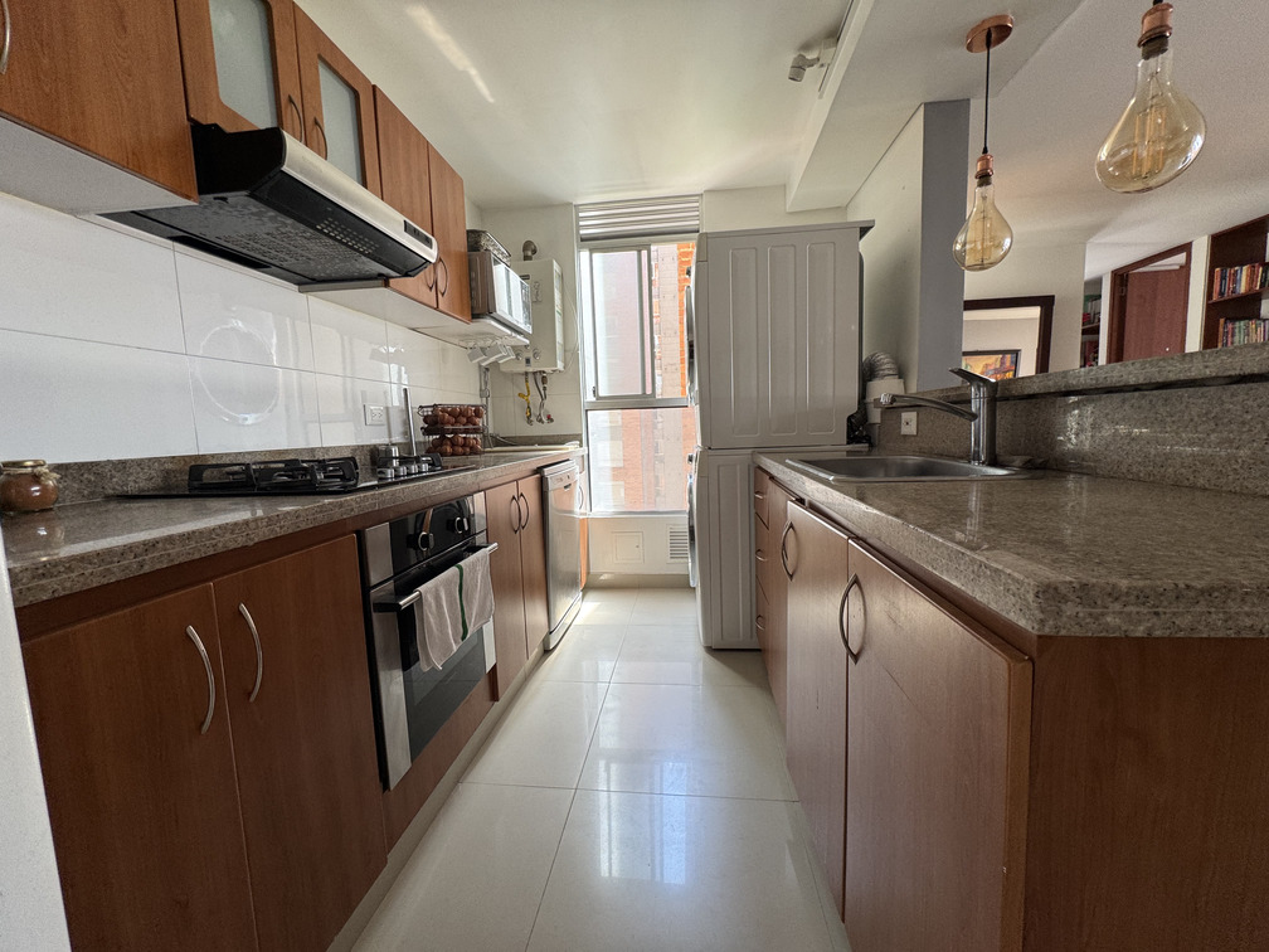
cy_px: 476
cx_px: 634
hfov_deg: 102.1
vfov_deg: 85.7
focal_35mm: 14
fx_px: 513
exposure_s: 1/99
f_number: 2.2
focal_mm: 2.22
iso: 80
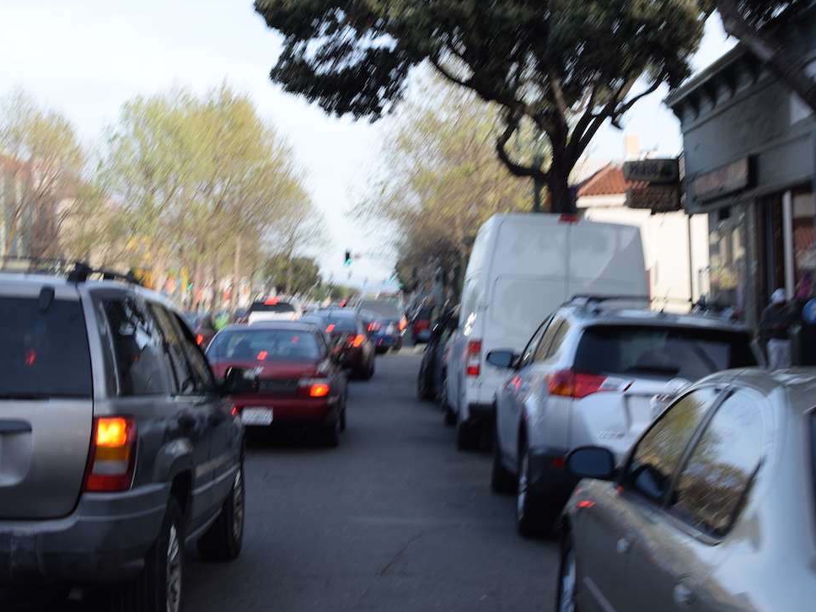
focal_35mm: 63
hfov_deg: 30.9
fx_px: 1476
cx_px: 401
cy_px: 281
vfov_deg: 23.4
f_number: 9
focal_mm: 35
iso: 100
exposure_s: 1/60
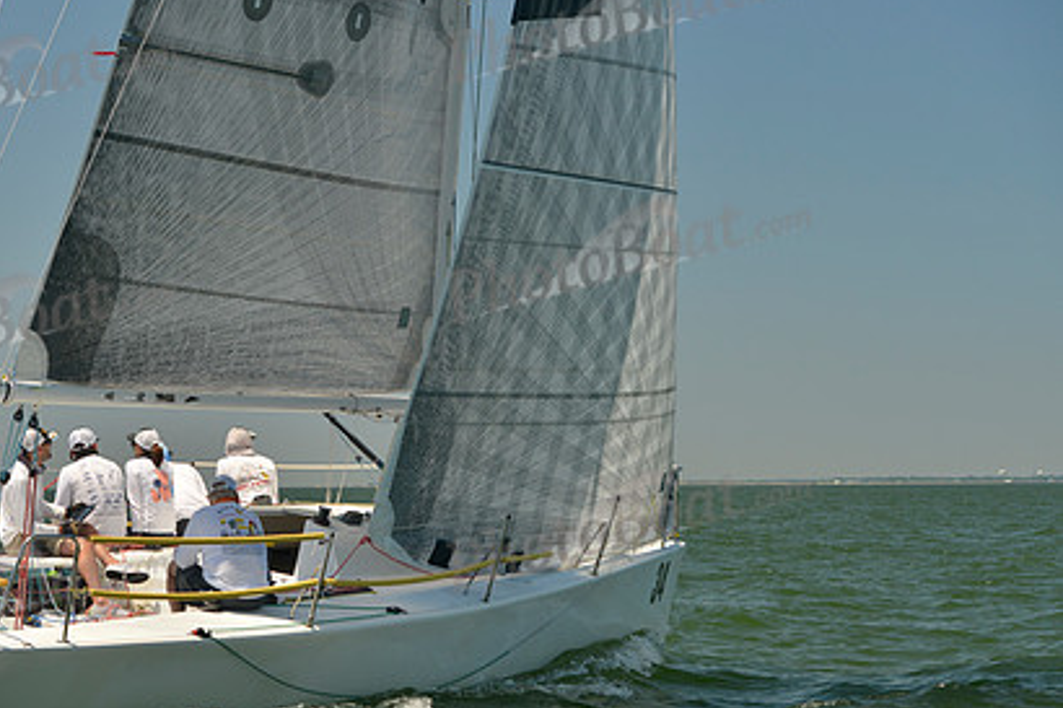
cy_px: 427
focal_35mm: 99
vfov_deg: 13.8
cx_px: 314
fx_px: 2922
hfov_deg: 20.5
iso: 200
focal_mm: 70
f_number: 6.3
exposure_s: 1/640
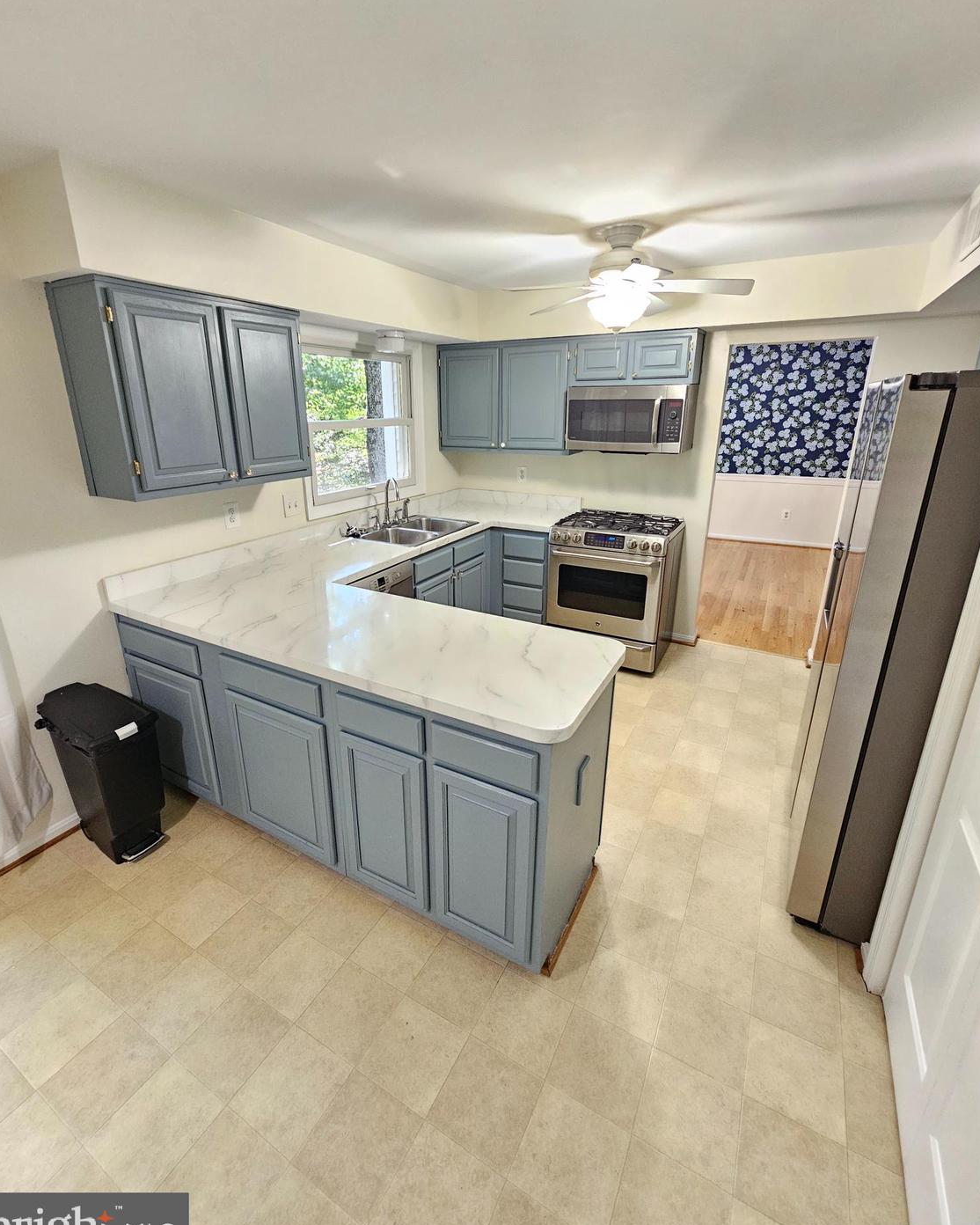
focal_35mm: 14
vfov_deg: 100.6
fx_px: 507
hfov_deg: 88.0
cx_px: 476
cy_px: 589
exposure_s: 1/40
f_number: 2.2
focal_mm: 2.2
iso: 320
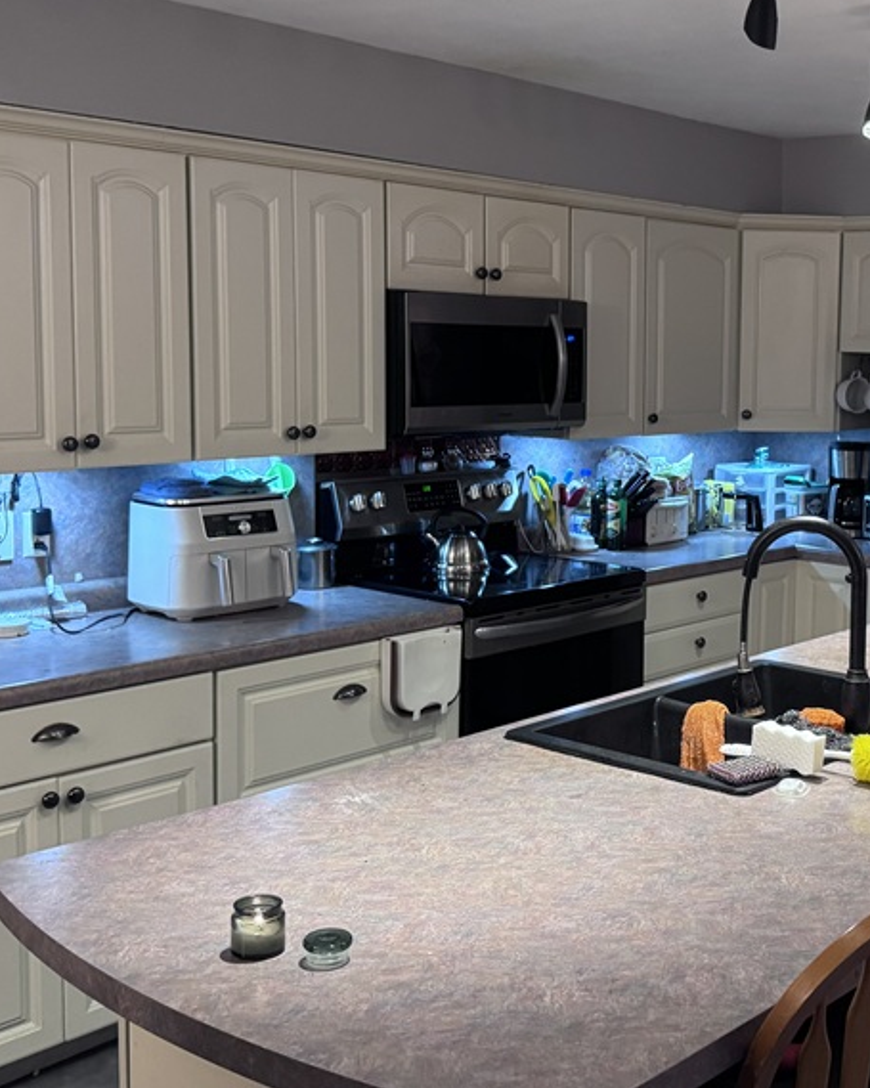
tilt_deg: -6.1
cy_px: 477
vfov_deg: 41.9
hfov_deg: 33.2
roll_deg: -1.2
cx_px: 698
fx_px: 1417
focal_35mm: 44
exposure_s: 1/60
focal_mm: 6.76
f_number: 1.78
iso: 500
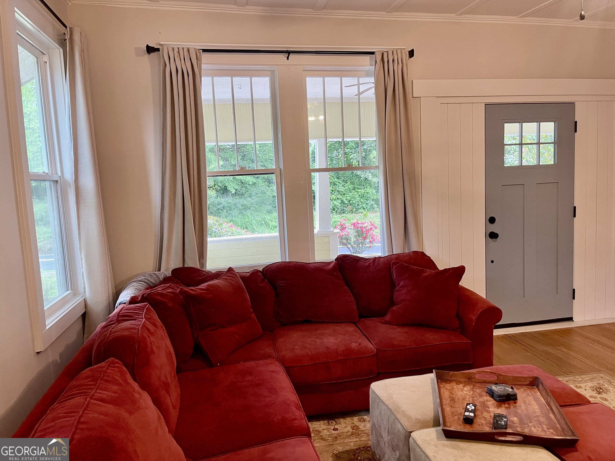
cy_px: 230
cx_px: 308
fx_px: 444
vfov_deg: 54.9
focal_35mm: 25
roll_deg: +2.3
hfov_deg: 69.4
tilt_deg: -5.3
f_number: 1.6
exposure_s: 1/60
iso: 160
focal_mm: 5.1
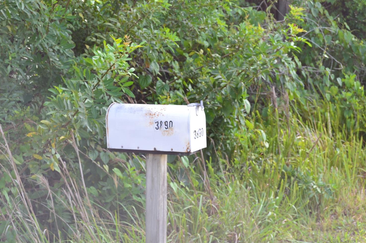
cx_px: 199
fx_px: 920
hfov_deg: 22.5
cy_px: 122
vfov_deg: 15.1
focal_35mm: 91
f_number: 9
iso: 400
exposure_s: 1/160
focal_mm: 55
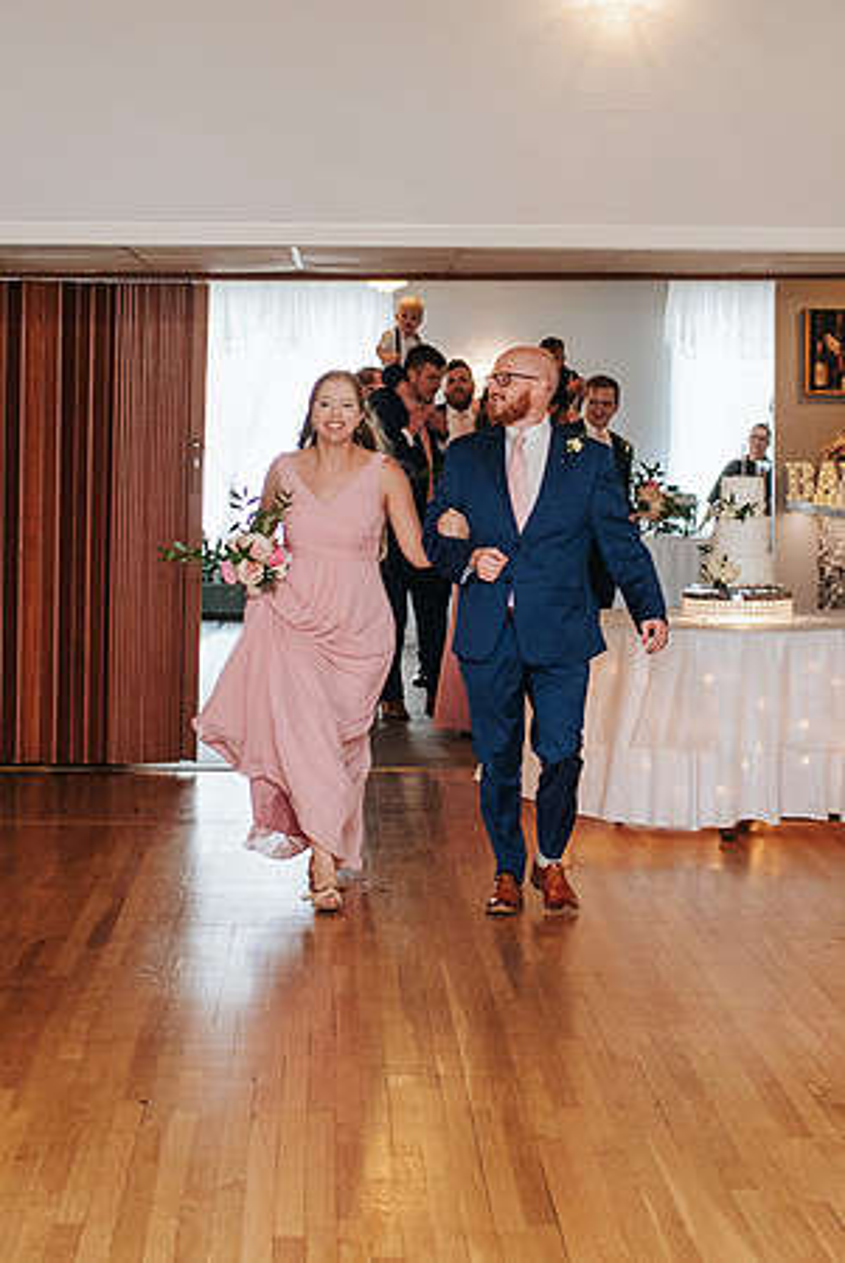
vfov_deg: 22.1
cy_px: 527
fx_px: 3227
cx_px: 414
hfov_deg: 14.9
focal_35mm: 92
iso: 1000
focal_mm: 35
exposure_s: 1/200
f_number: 3.2
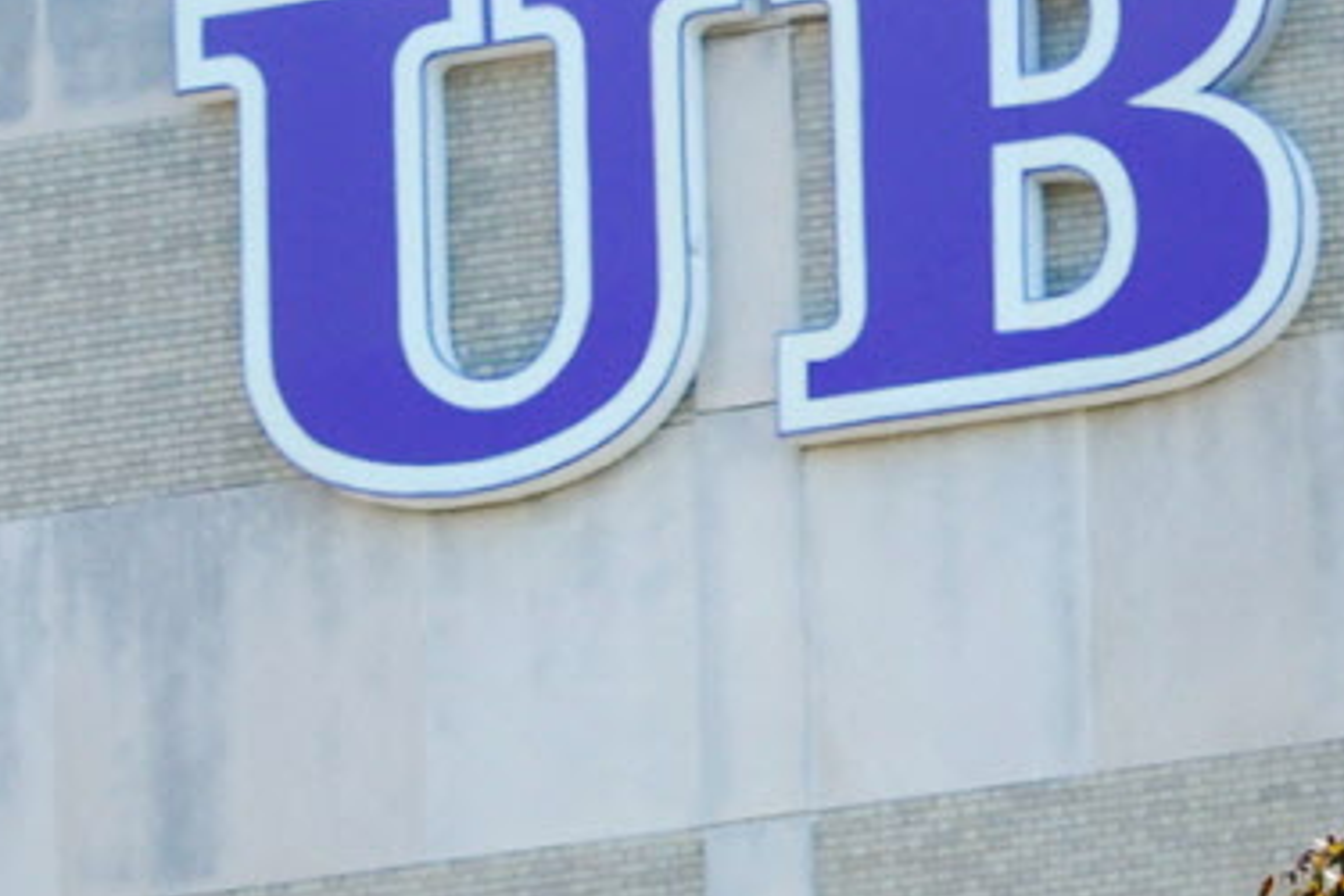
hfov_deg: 6.5
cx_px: 484
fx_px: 11834
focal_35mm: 317
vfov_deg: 4.3
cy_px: 550
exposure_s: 1/250
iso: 320
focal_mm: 116
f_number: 9
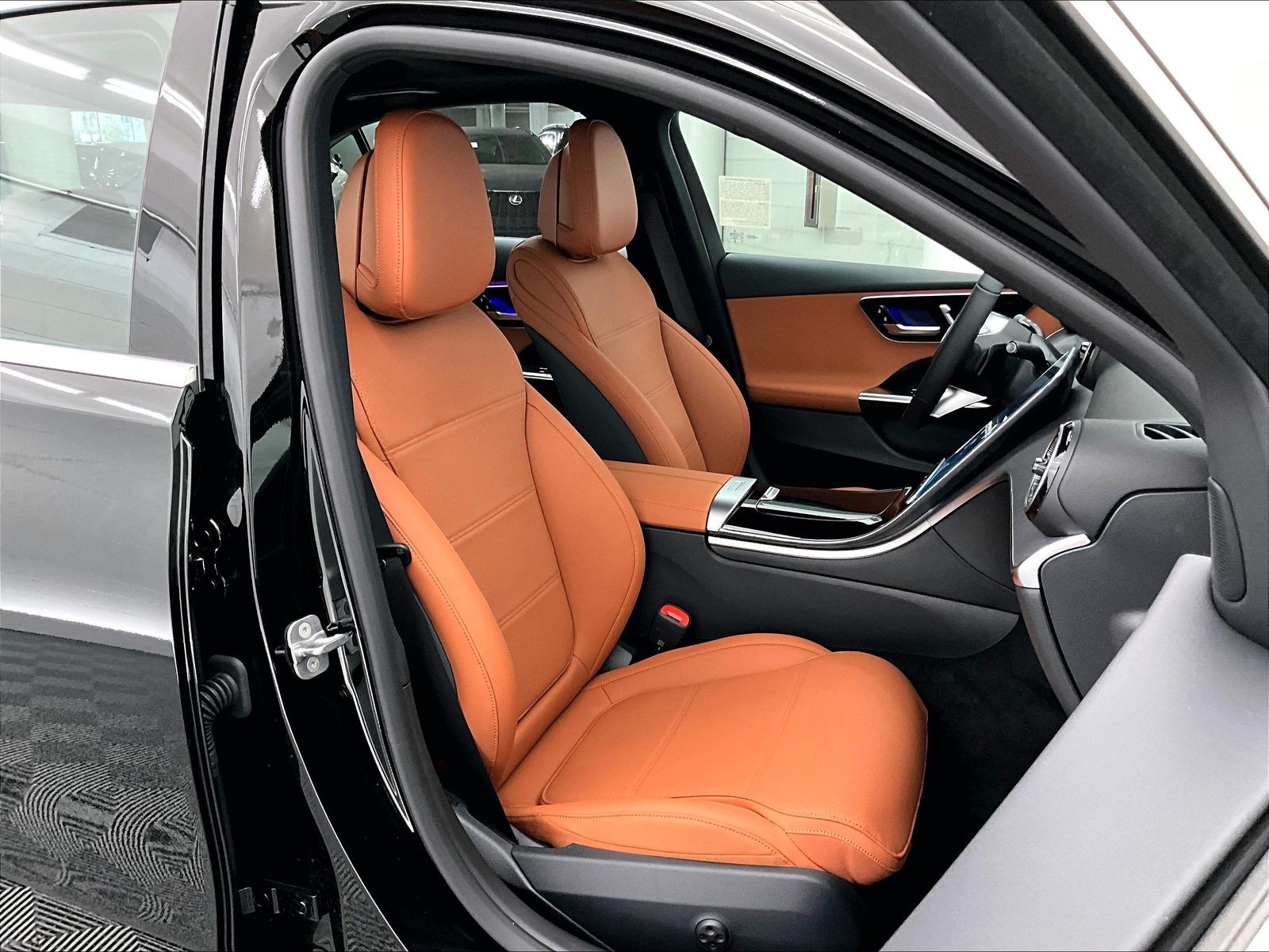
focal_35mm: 29
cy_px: 476
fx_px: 1063
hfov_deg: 61.7
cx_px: 634
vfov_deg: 48.2
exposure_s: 1/40
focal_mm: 3
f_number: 1.8
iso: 250
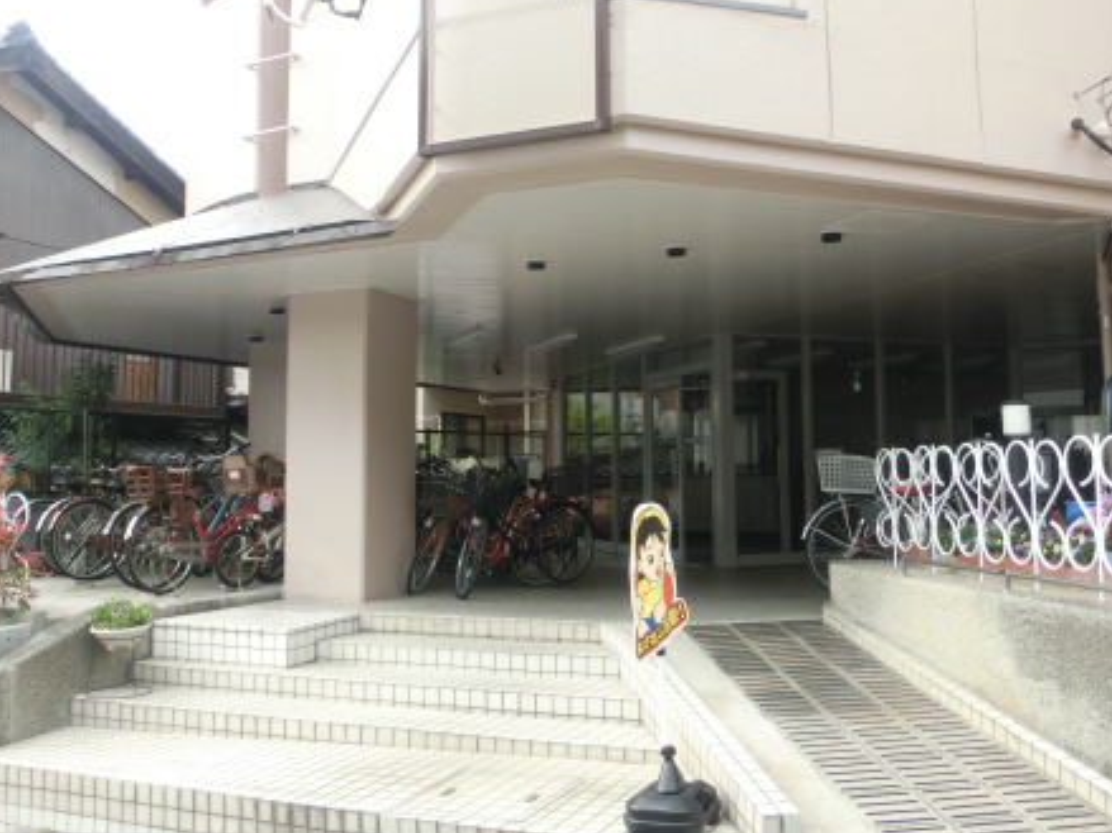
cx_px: 598
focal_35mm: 35
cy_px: 375
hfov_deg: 52.6
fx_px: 1124
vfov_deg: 40.6
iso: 80
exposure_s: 1/160
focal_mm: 4.24
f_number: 3
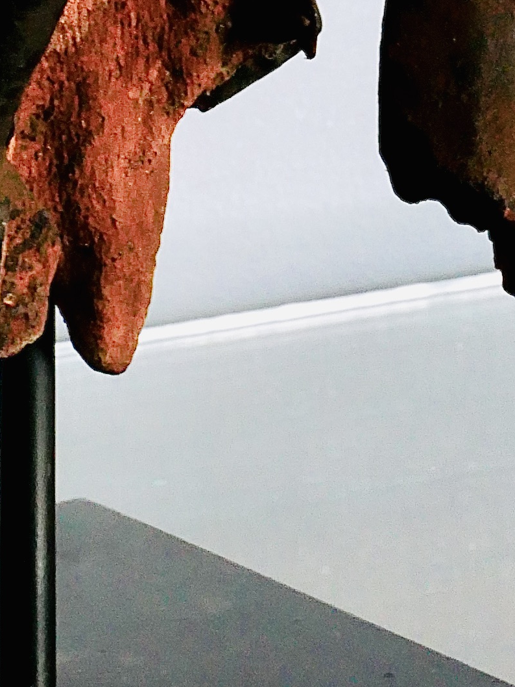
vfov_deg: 8.6
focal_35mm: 217
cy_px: -684
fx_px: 4303
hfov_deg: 6.8
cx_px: 400
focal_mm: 25
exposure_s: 1/4
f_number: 11
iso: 800
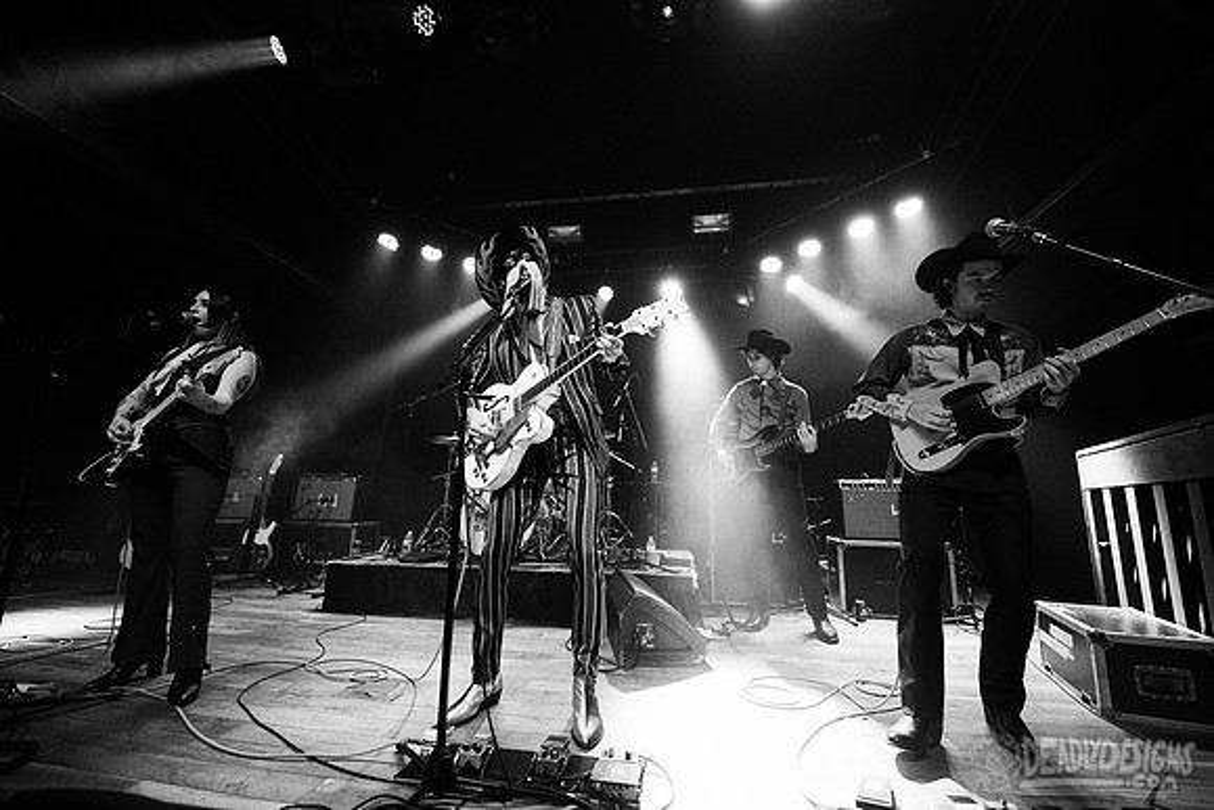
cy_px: 405
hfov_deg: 100.4
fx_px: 506
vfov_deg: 77.4
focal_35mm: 15
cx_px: 607
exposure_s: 1/250
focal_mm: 15
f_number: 3.2
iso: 3200
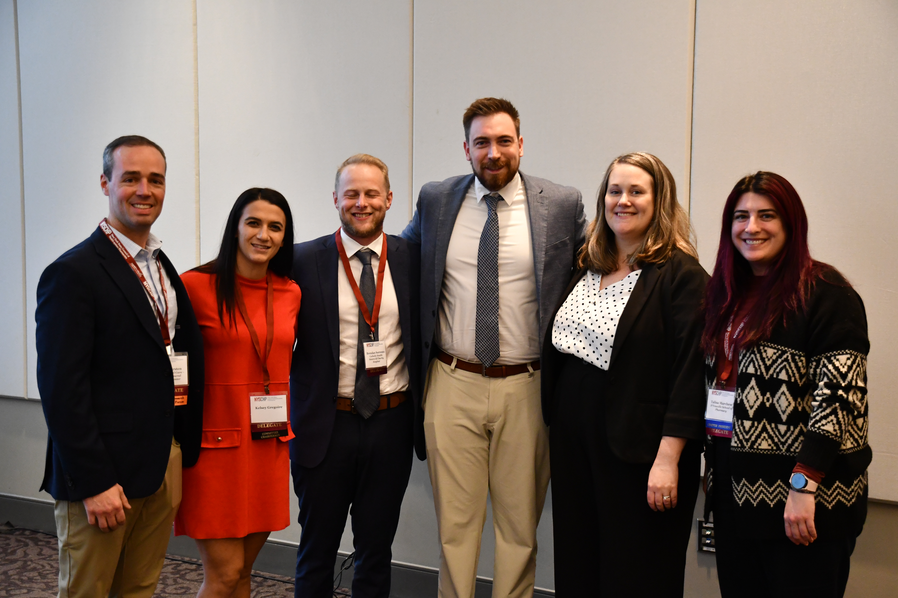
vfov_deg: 29.2
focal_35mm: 46
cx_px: 449
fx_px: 1147
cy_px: 299
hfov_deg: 42.7
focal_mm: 31
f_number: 3.2
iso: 2800
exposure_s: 1/125
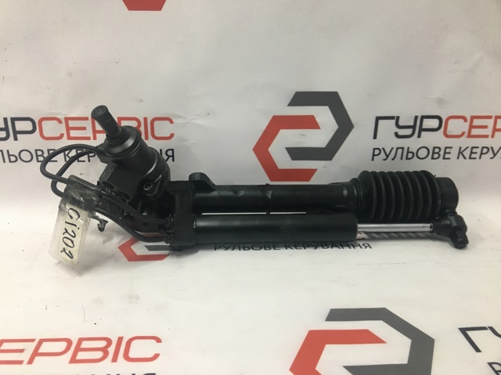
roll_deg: -0.3
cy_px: 188
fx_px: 419
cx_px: 250
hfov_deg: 61.7
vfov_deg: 48.2
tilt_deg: -21.7
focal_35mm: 29
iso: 160
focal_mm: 4.15
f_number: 2.2
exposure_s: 1/33
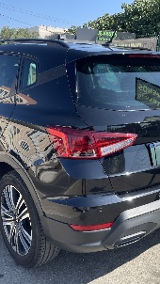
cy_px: 139
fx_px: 294
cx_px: 92
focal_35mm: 39
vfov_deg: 51.6
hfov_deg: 30.4
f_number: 1.6
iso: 32
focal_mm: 4.2
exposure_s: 1/1072
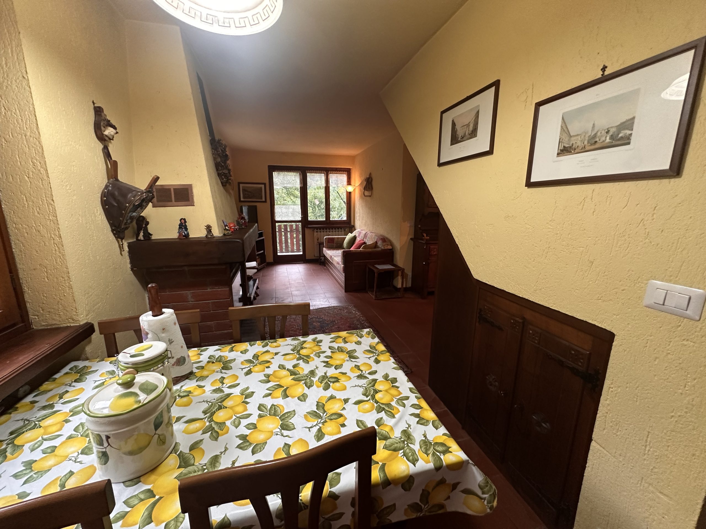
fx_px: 286
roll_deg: -0.2
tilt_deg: -12.3
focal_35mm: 14
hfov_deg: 102.1
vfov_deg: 85.7
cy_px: 264
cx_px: 353
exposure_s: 1/50
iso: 250
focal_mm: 2.22
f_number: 2.2
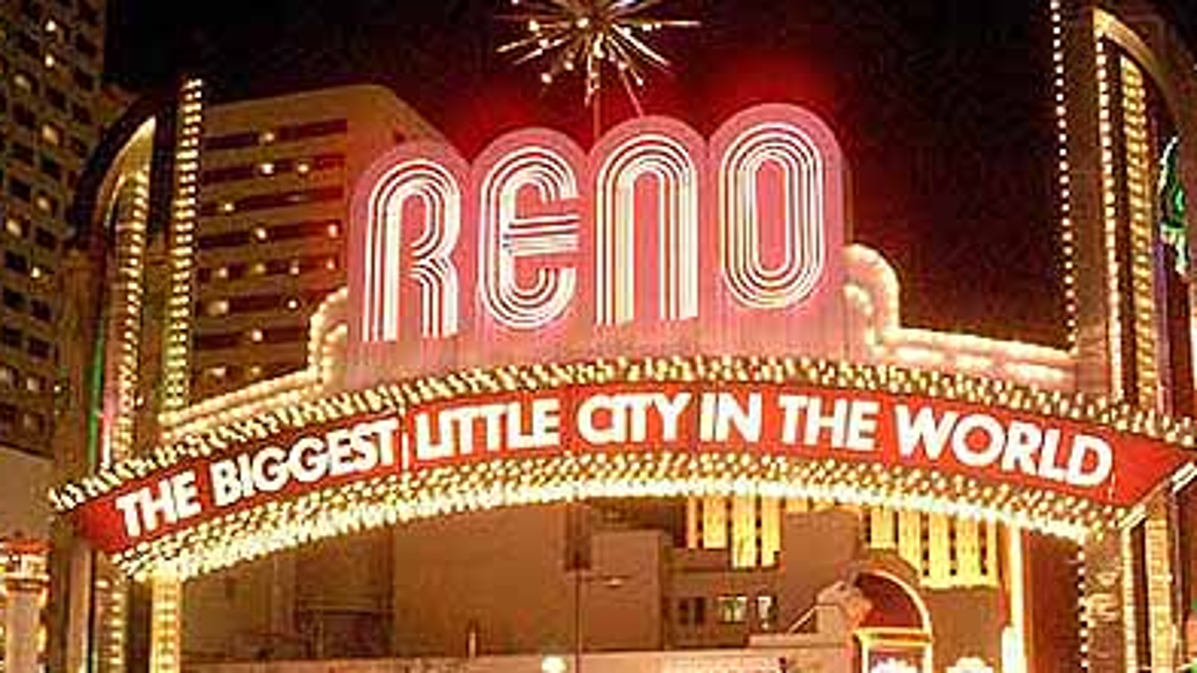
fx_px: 1682
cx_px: 790
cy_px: 551
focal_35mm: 53
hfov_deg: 38.8
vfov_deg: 22.3
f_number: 4.2
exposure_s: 1/13
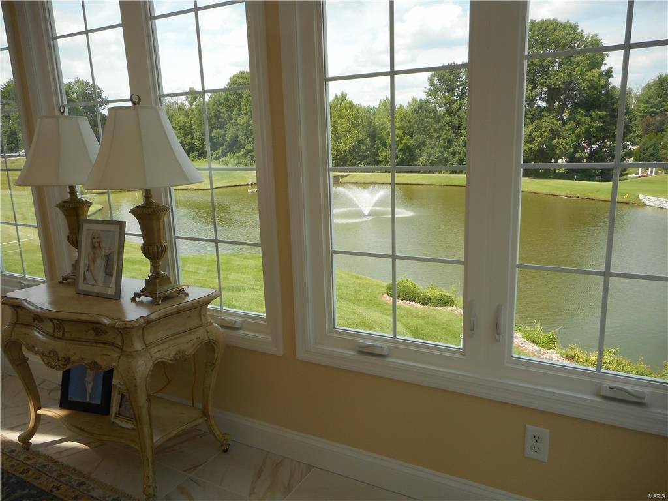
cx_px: 334
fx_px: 482
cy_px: 250
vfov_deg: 54.9
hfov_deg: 69.4
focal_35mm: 25
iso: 80
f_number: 3.7
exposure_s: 1/200
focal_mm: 4.5
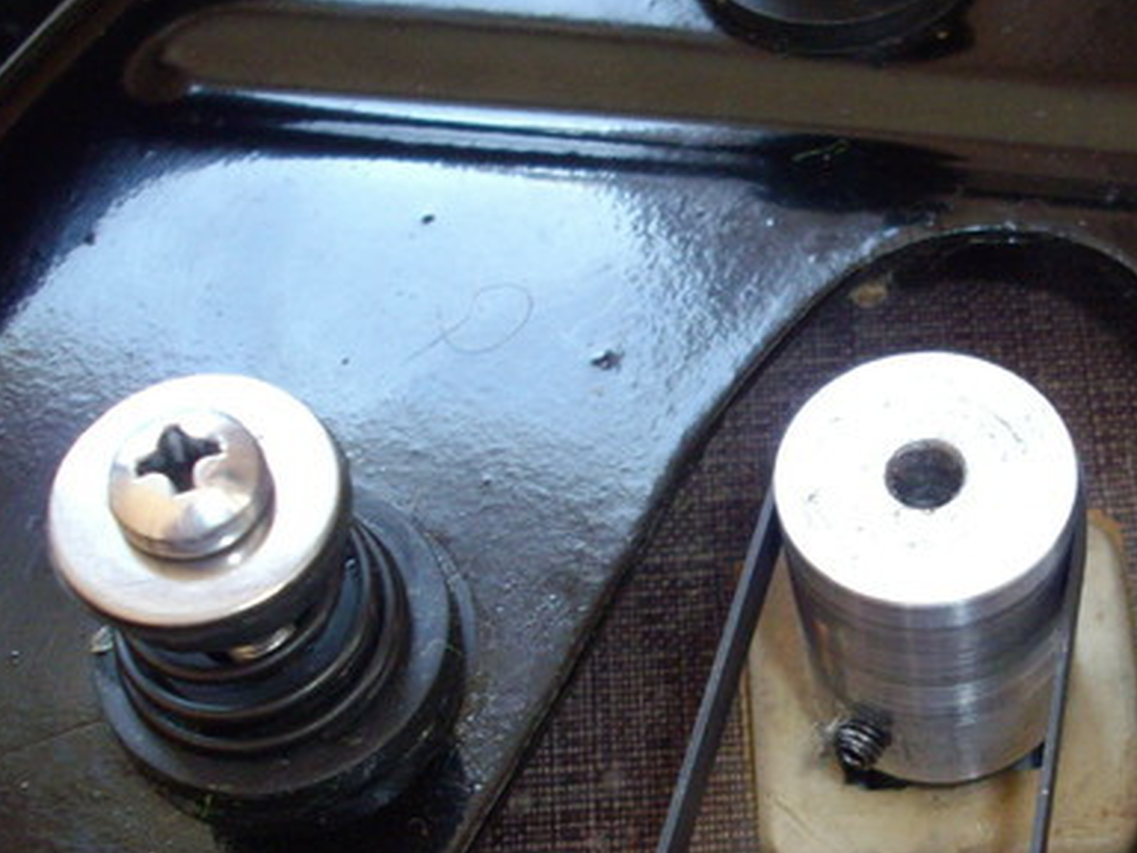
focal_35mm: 77
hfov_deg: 24.7
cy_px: 616
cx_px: 1001
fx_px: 2529
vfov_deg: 19.0
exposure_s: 1/50
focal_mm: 6.2
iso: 204
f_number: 2.8
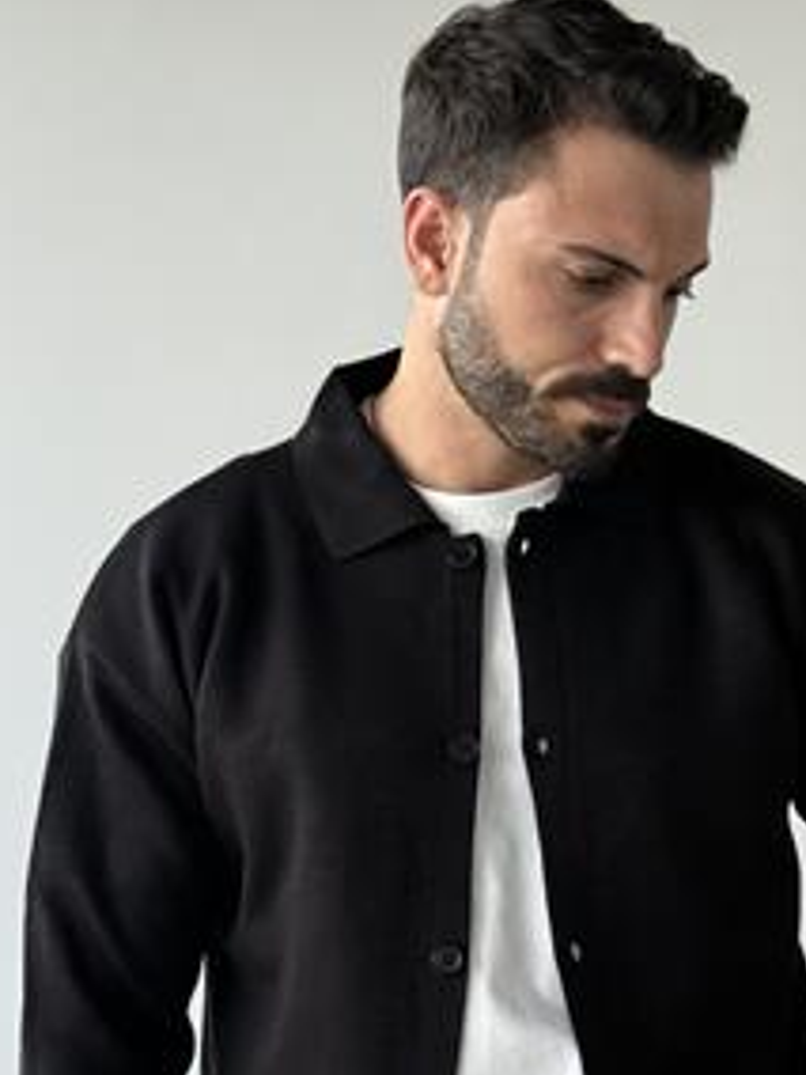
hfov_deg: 16.4
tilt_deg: +1.0
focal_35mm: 90
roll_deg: +0.1
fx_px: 2794
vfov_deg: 21.6
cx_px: 556
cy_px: 789
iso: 80
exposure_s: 1/181
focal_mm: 6.76
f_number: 1.78
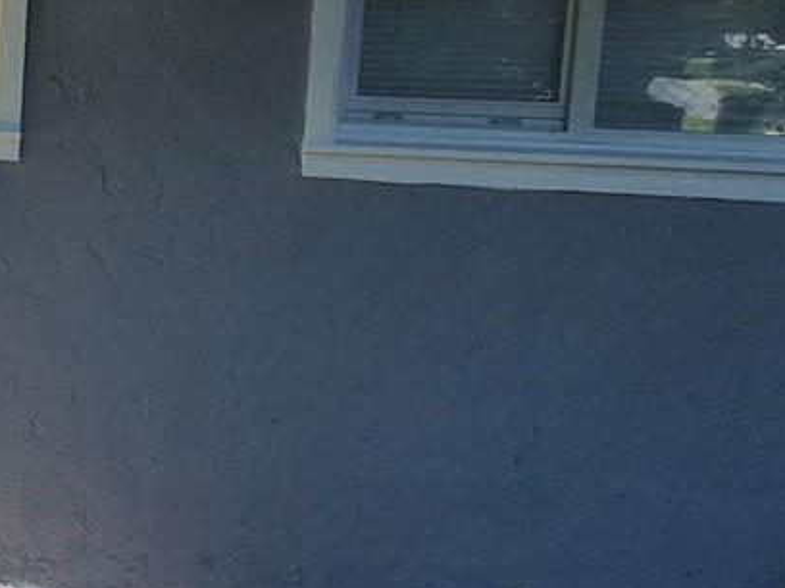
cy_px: 104
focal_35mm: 51
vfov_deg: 27.9
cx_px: -529
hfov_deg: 24.1
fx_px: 1157
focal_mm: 1.74
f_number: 2.2
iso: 40
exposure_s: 1/830
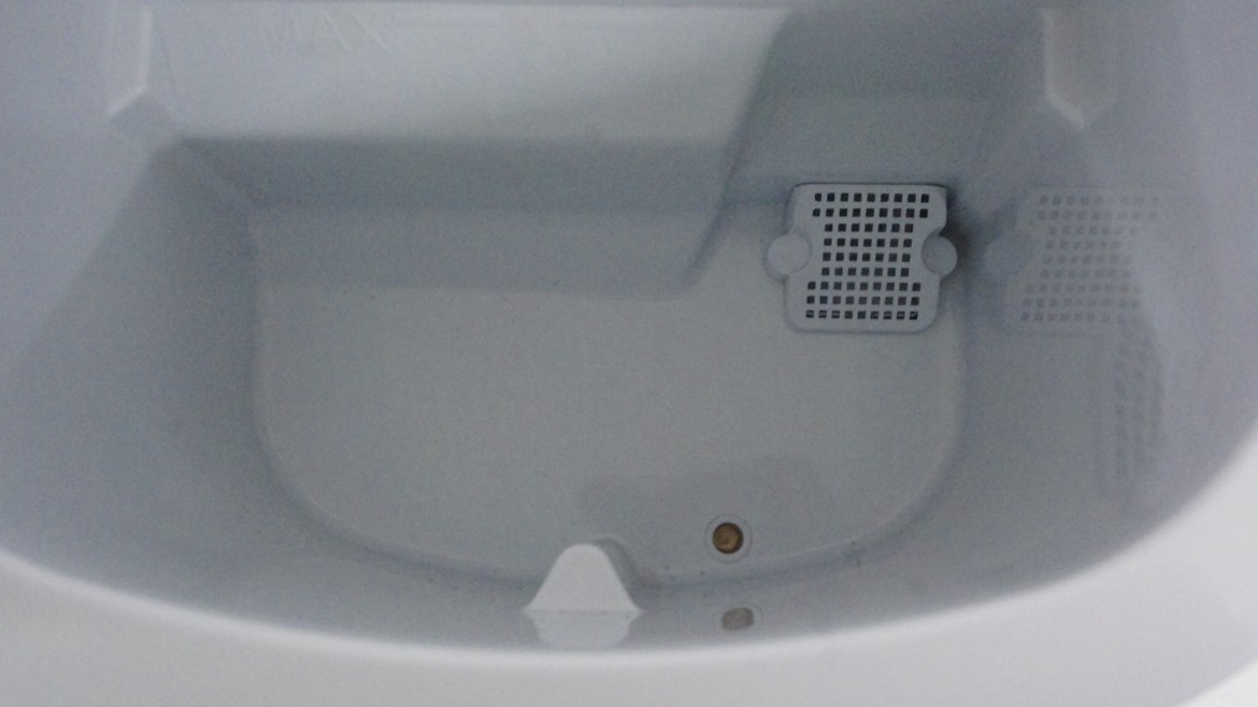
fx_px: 1501
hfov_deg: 45.5
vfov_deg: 26.5
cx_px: 629
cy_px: 295
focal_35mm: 45
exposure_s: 1/50
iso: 6400
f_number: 10
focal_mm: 28
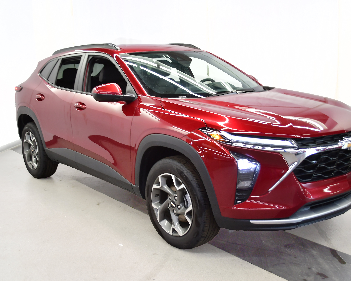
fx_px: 405
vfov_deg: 38.2
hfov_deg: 46.8
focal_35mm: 39
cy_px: 147
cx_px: 187
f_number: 4
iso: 320
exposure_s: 1/30
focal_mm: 22
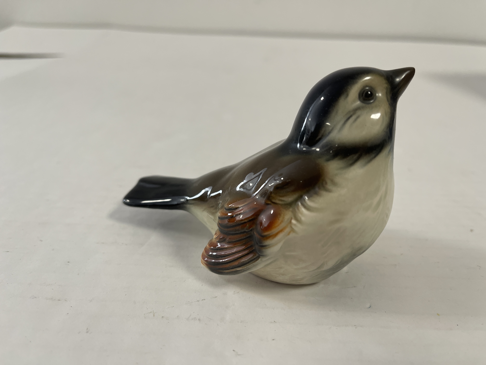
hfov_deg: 69.4
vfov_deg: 54.9
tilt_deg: -25.7
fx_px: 351
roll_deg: -3.1
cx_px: 243
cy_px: 182
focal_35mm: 25
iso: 125
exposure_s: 1/100
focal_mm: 5.1
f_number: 1.6
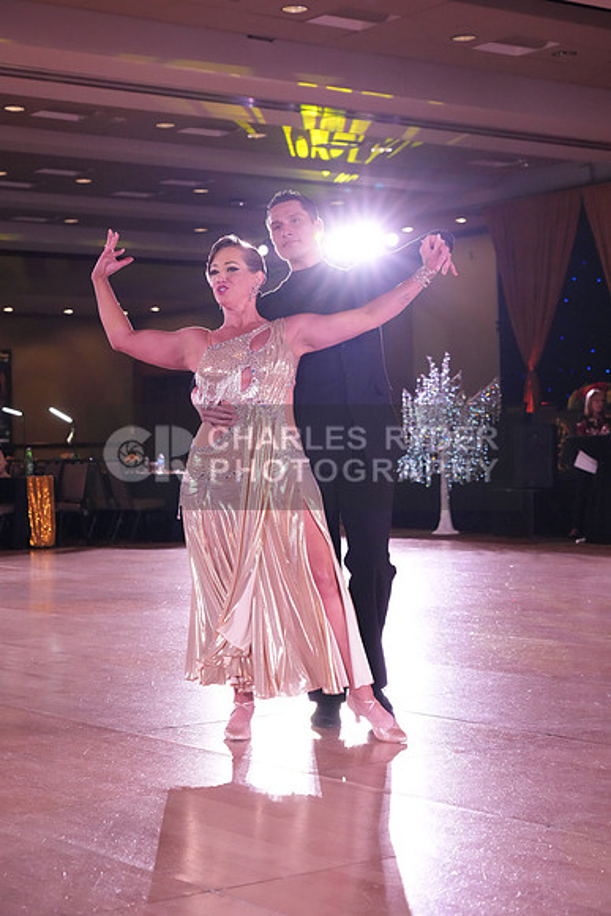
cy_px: 458
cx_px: 306
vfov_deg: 30.5
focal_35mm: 66
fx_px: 1679
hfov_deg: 20.6
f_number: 5.6
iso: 6400
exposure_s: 1/400
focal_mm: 66
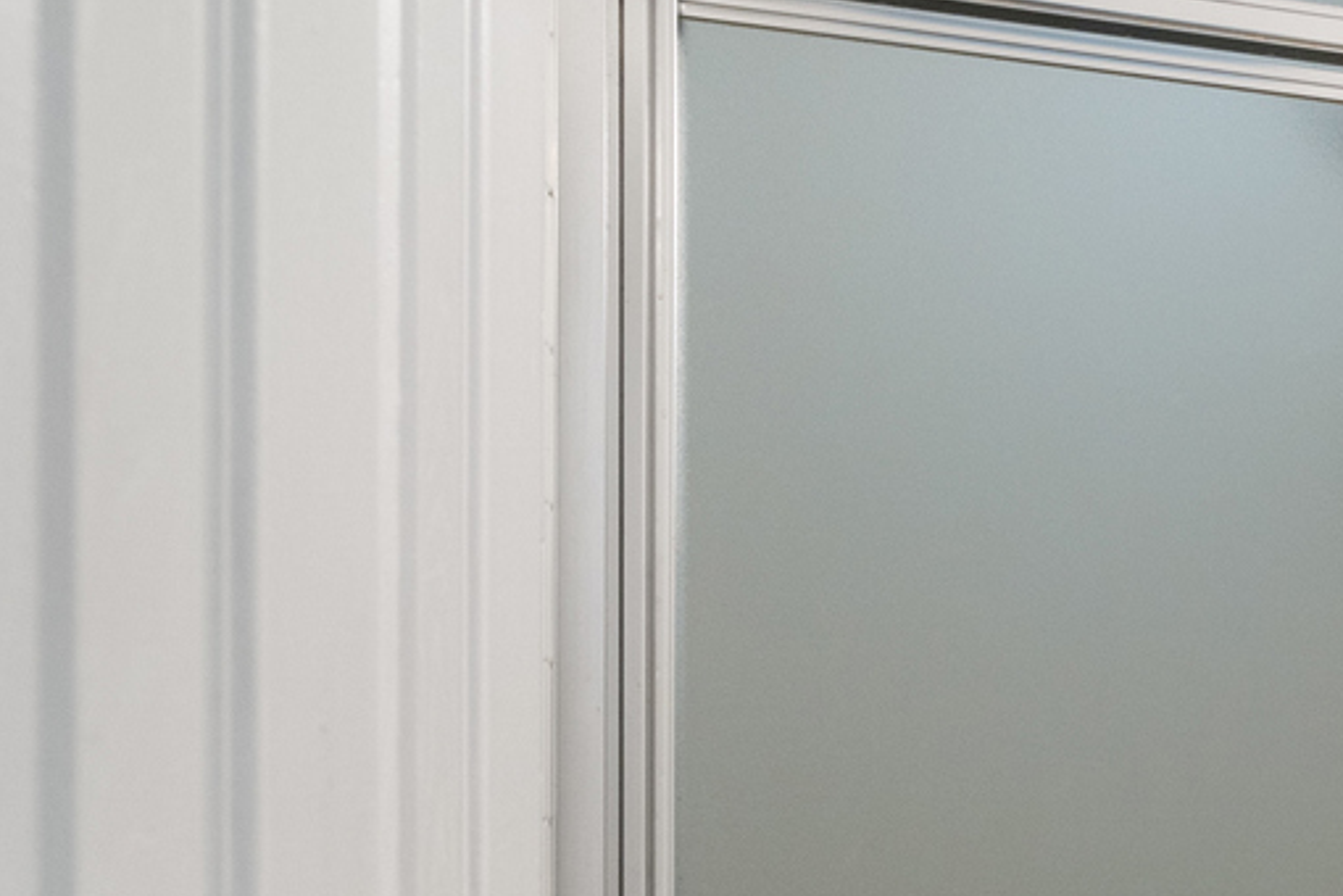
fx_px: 2014
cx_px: 1828
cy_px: 841
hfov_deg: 28.7
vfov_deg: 24.2
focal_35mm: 54
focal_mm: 17
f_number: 8
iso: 250
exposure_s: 1/30
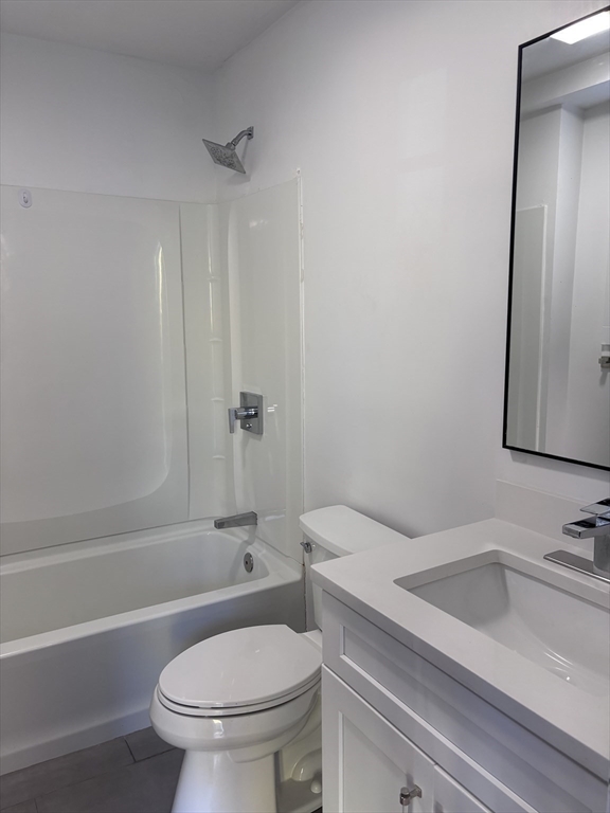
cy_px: 406
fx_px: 611
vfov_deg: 67.3
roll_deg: +0.9
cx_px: 305
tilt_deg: -7.8
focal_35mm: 26
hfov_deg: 53.1
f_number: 1.6
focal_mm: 5.96
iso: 125
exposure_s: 1/60
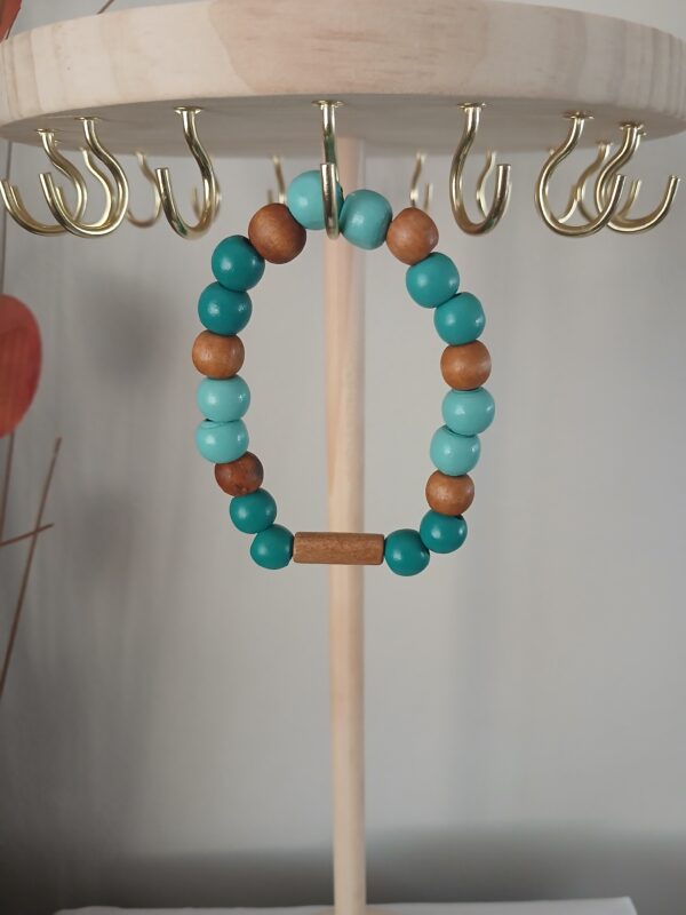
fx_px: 713
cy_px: 458
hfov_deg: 51.4
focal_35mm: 27
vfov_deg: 65.3
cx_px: 343
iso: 250
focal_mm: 3.98
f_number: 1.8
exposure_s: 1/50
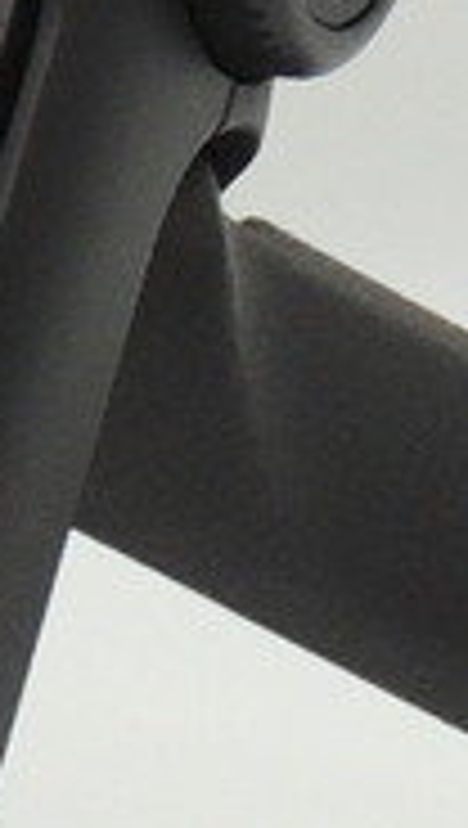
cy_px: 500
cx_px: 4
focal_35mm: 532
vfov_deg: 4.1
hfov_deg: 2.3
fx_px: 11694
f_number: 3.9
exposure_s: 1/100
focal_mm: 13.3
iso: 280
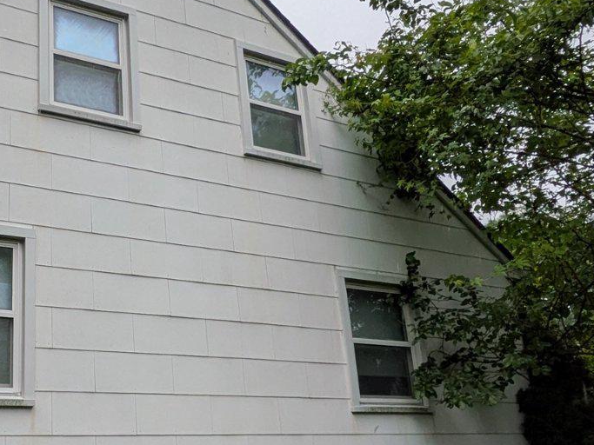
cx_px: 123
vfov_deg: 34.2
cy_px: 279
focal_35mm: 42
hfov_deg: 42.9
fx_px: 721
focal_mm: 1.85
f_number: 2.2
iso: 50
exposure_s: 1/501
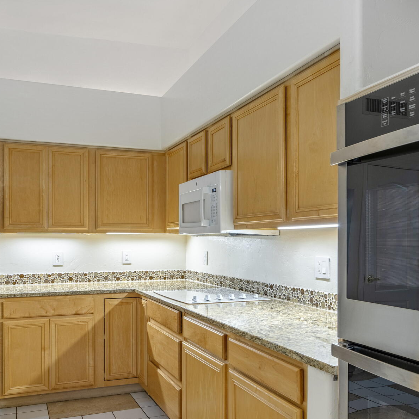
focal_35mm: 30
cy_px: 252
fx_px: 411
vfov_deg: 53.7
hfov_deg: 54.0
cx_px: 197
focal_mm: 21
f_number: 9
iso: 200
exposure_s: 1/10
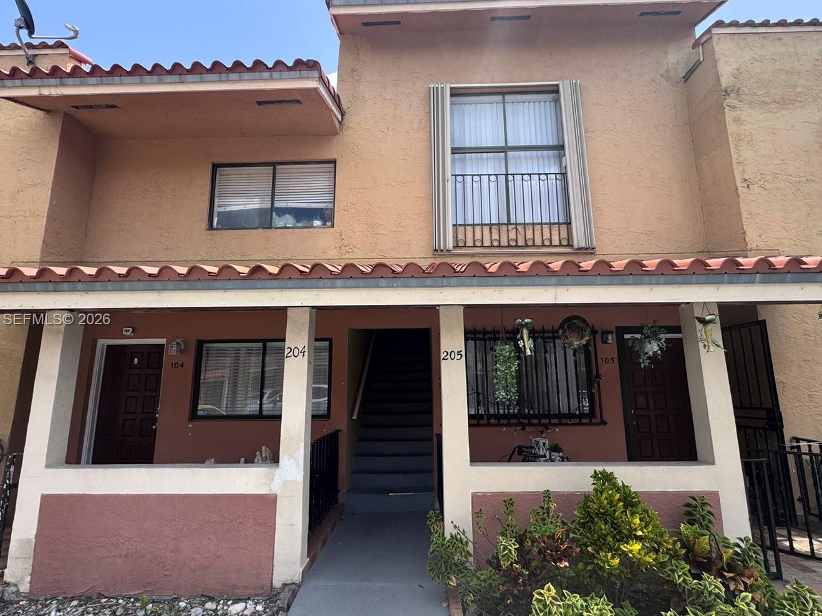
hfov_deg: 91.0
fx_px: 404
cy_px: 320
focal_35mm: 17
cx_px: 415
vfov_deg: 74.7
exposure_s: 1/707
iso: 40
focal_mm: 2.22
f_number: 2.2
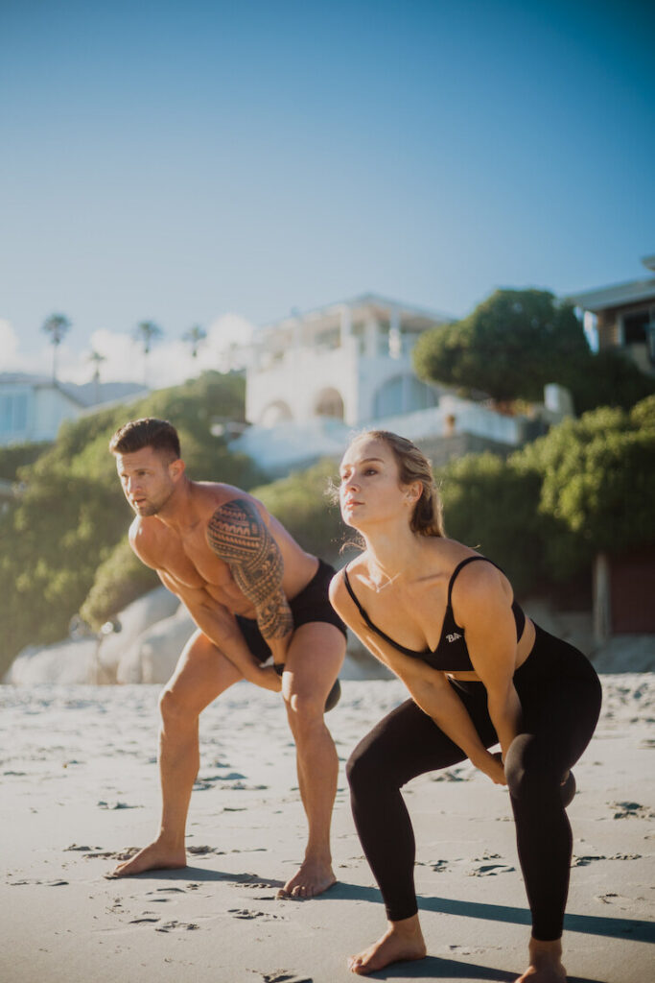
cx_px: 328
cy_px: 492
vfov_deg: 39.6
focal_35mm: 50
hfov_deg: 27.0
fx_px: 1364
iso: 100
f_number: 1.8
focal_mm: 50
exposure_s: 1/2000
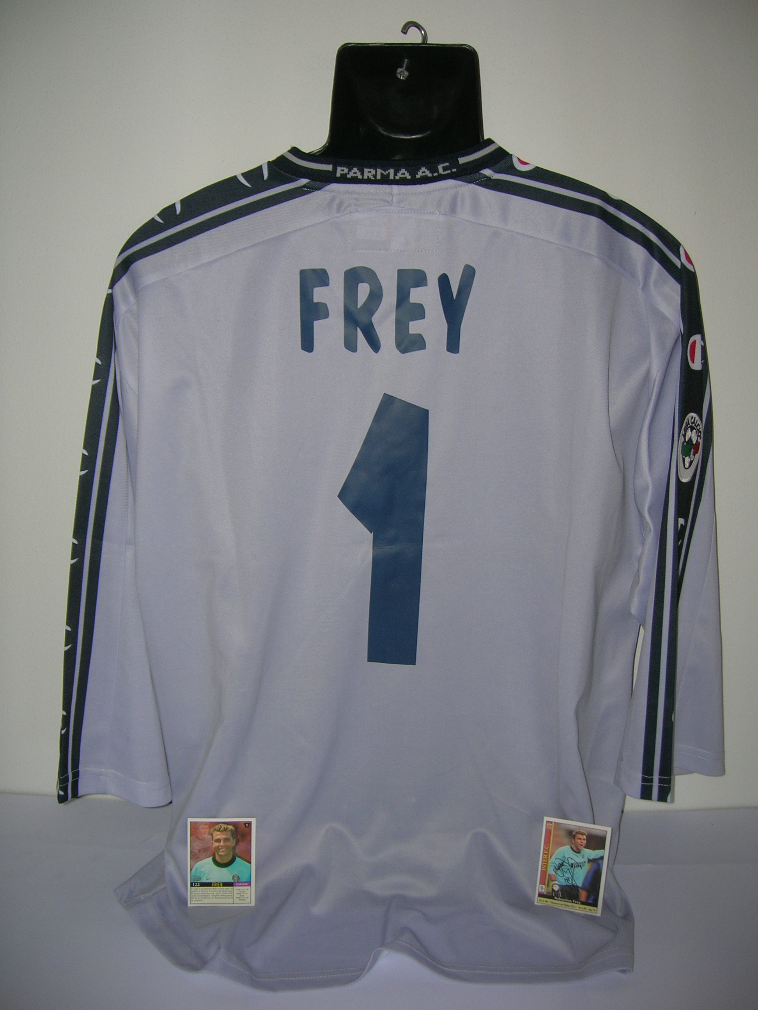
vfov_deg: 54.0
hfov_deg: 41.8
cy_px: 505
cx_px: 379
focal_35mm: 34
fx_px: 993
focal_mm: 5.7
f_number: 2.9
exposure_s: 1/60.1
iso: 50
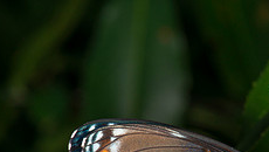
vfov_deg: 4.4
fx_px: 1978
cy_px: 217
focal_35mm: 277
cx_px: 195
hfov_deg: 7.8
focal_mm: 105
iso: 100
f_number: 22
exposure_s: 1/250
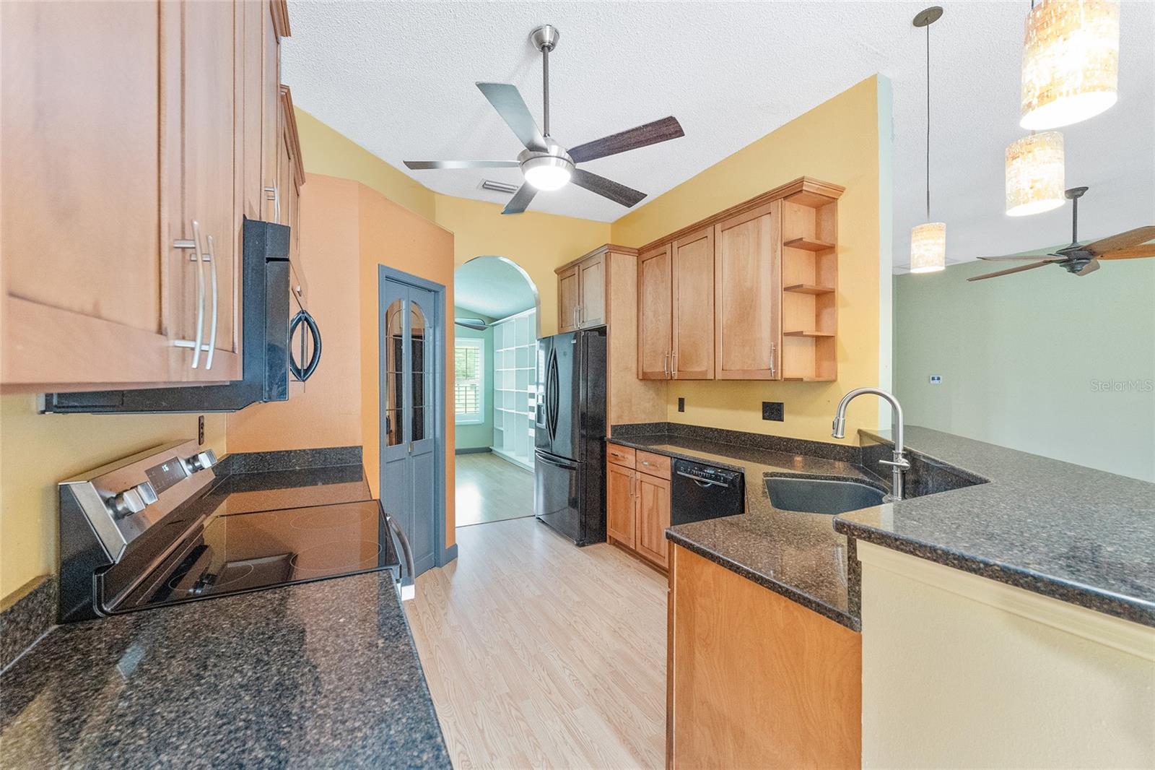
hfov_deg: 104.3
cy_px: 385
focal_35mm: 14
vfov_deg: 81.2
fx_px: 449
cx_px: 578
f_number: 7.1
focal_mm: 14
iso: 10000
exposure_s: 1/30
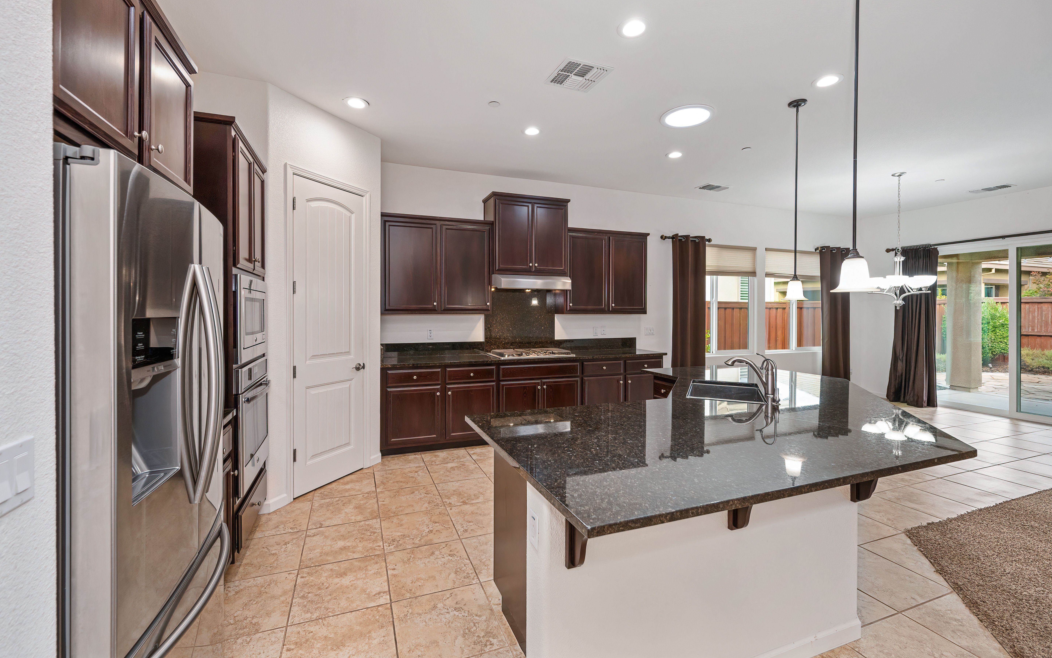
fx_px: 430
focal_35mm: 15
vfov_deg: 74.7
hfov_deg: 101.4
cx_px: 516
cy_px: 308
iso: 640
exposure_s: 1/80
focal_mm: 14
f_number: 6.3
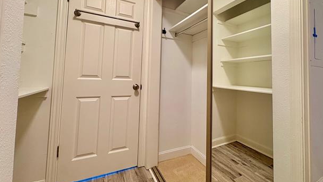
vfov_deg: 66.2
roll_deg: -2.3
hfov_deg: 99.4
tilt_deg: +3.3
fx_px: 137
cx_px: 166
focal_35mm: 16
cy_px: 70
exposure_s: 1/120
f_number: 2.2
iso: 200
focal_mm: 2.22
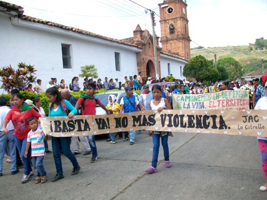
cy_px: 100
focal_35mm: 32
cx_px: 134
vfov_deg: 44.2
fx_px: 247
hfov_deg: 56.8
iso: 64
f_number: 2.8
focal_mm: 5.7
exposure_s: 1/500
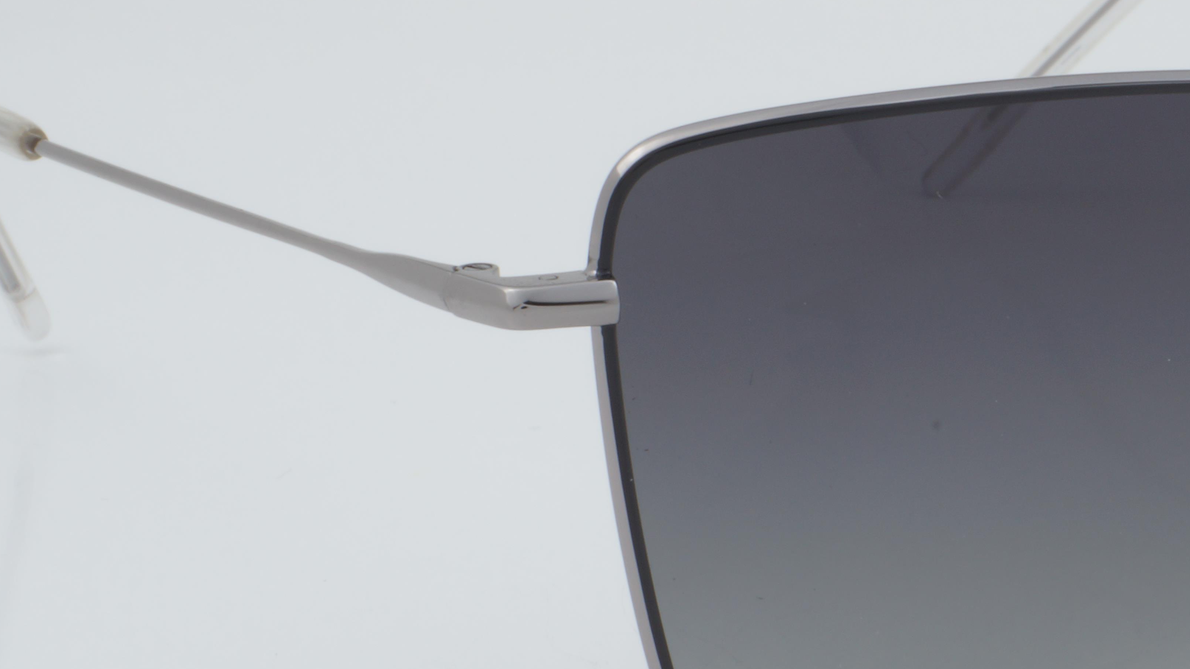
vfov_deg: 8.3
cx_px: 1006
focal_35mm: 146
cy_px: 367
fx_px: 4607
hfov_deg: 14.6
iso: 100
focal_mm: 50
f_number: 32
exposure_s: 1/3
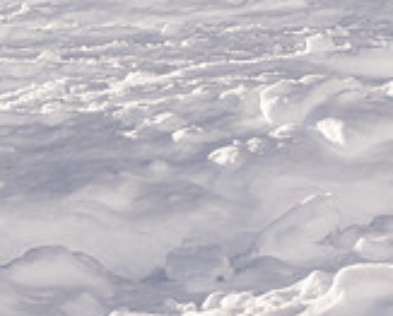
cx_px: -49
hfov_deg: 8.0
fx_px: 2797
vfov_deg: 6.3
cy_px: -286
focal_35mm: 240
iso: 160
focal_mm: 35
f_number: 14
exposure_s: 1/320
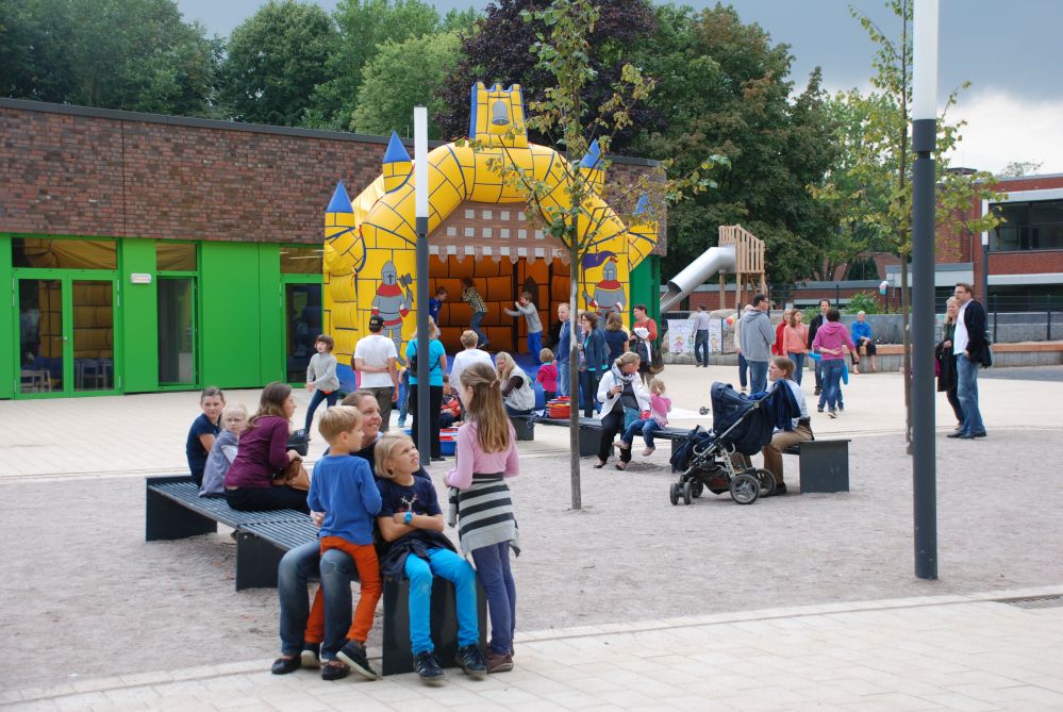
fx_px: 1552
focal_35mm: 52
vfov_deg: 25.8
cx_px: 532
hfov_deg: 37.8
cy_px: 356
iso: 100
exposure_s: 1/125
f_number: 5.6
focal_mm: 35
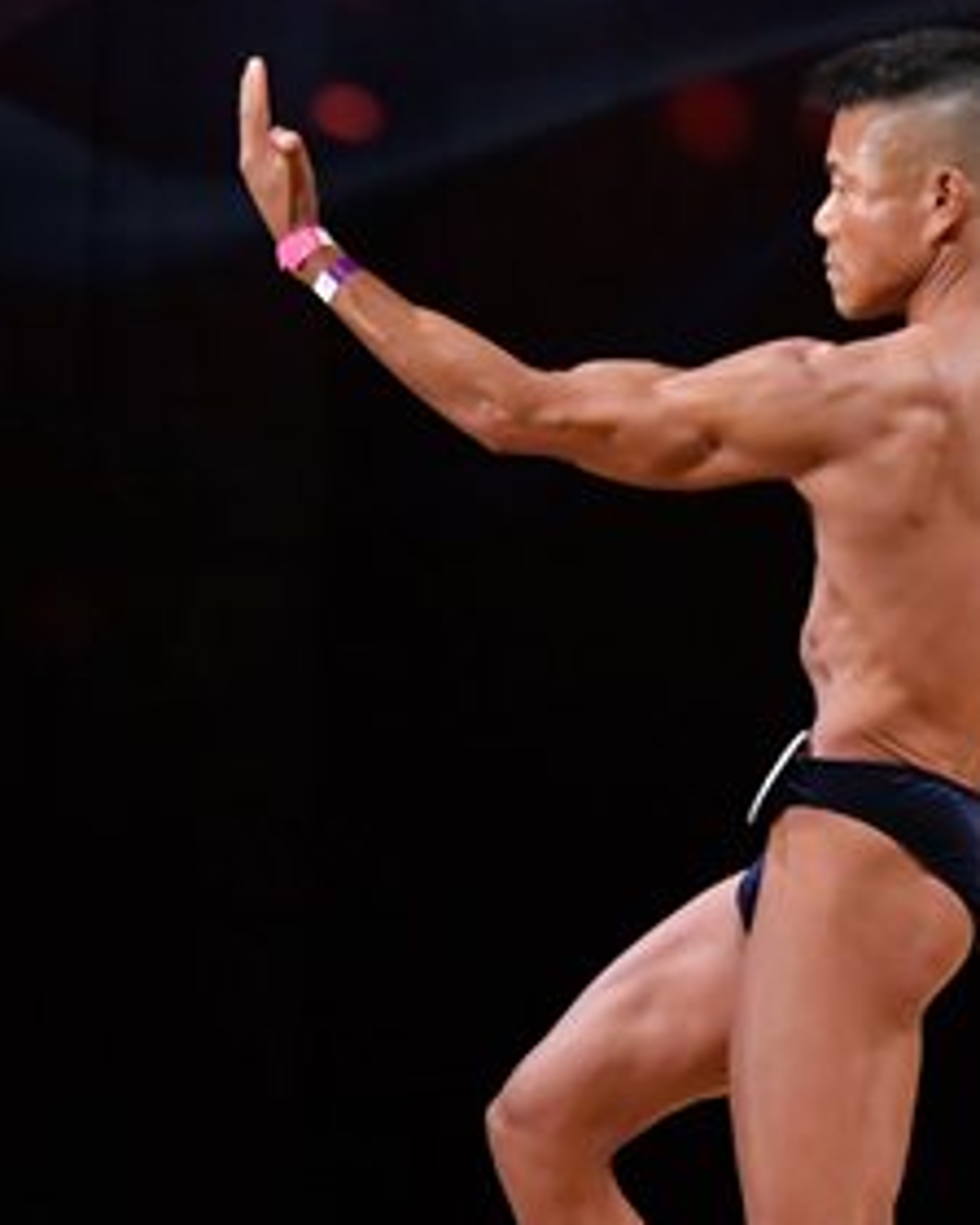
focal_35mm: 585
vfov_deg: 3.3
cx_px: 912
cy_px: 687
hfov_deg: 2.6
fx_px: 21209
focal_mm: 150
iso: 4000
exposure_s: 1/400
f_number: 5.6
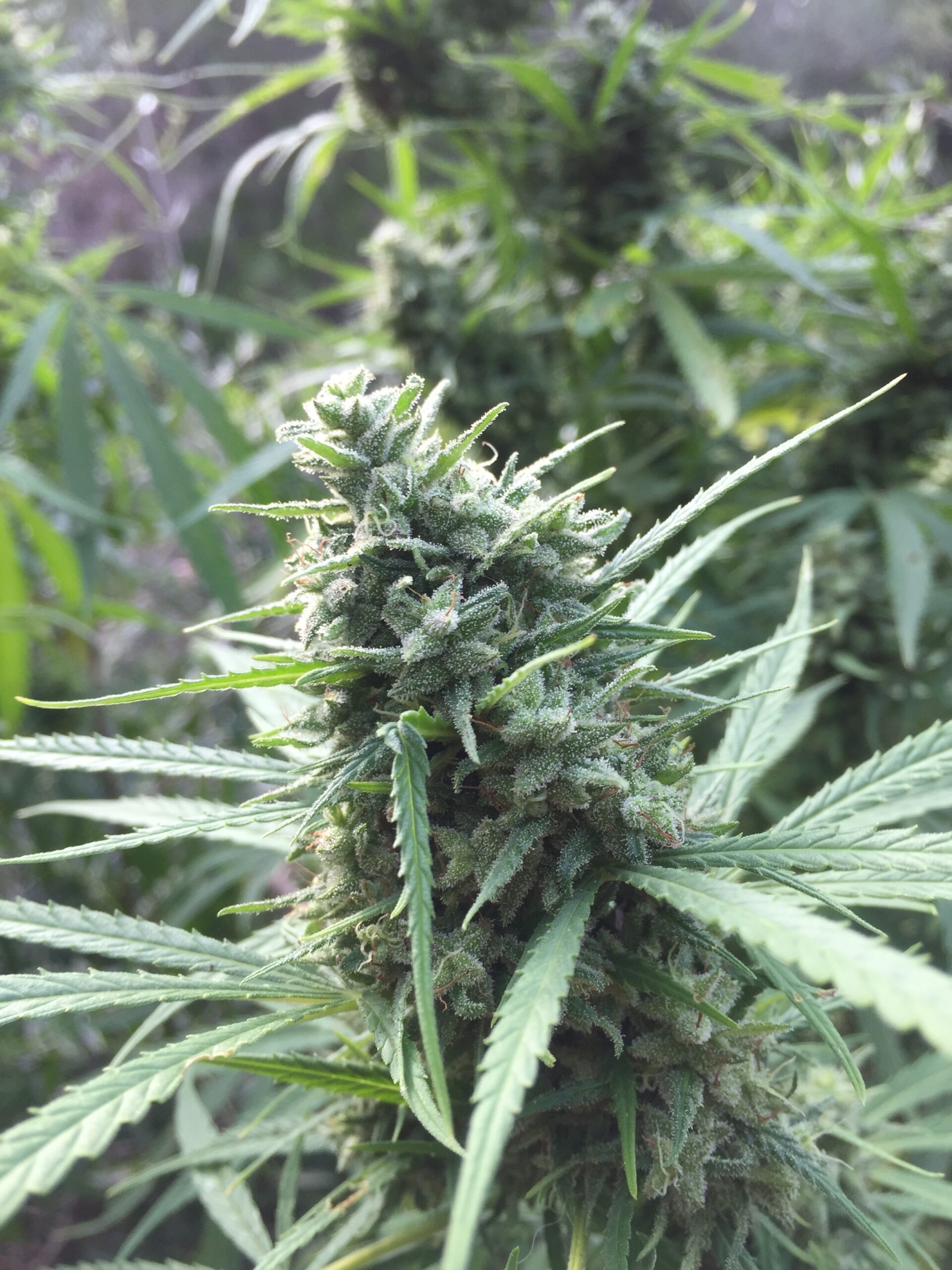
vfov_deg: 61.7
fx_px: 1063
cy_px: 635
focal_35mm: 29
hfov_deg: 48.2
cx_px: 476
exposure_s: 1/132
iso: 32
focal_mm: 4.15
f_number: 2.2
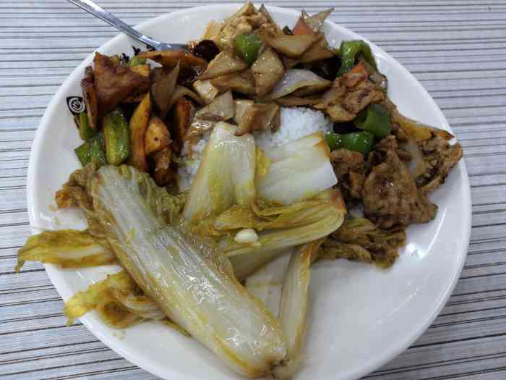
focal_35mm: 27
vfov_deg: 51.4
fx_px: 395
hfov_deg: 65.3
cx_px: 253
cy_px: 190
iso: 125
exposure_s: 1/60.2
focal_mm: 3.95
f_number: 1.8
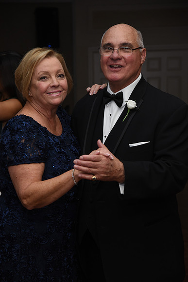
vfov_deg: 24.8
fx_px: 642
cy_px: 141
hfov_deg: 16.7
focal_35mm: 82
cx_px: 94
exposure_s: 1/100
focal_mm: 82
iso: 1600
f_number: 5
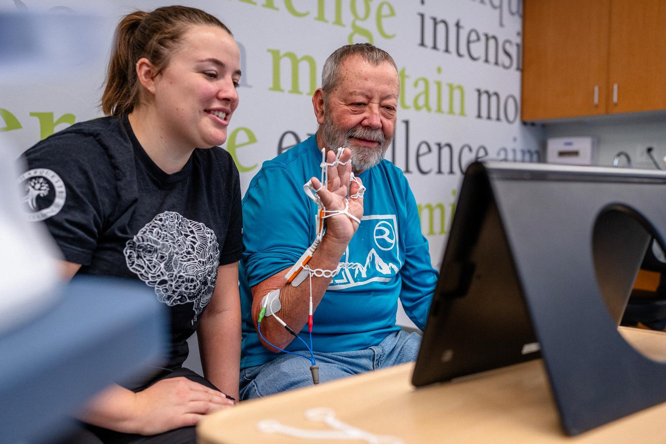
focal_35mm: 35
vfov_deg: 37.8
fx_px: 647
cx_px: 333
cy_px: 222
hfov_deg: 54.4
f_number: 2.5
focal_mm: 35
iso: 1000
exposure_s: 1/250
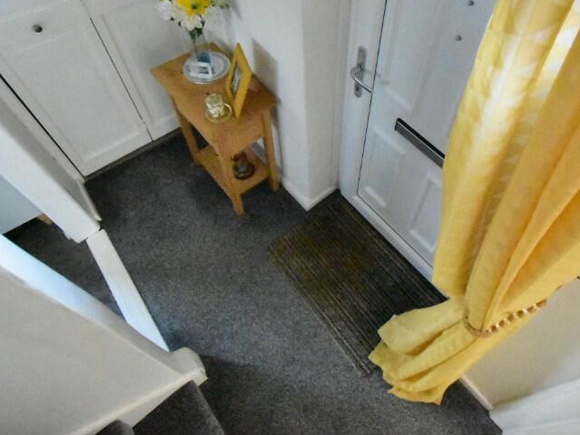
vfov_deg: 57.5
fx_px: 386
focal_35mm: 23
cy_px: 142
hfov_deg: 72.9
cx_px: 355
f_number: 4.5
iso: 25600
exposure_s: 1/1000
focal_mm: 10
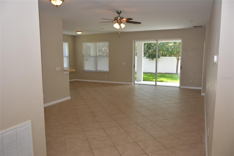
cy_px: 78
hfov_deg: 67.3
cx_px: 117
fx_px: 176
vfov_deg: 48.0
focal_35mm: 27
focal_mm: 18
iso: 200
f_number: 5
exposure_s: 1/100
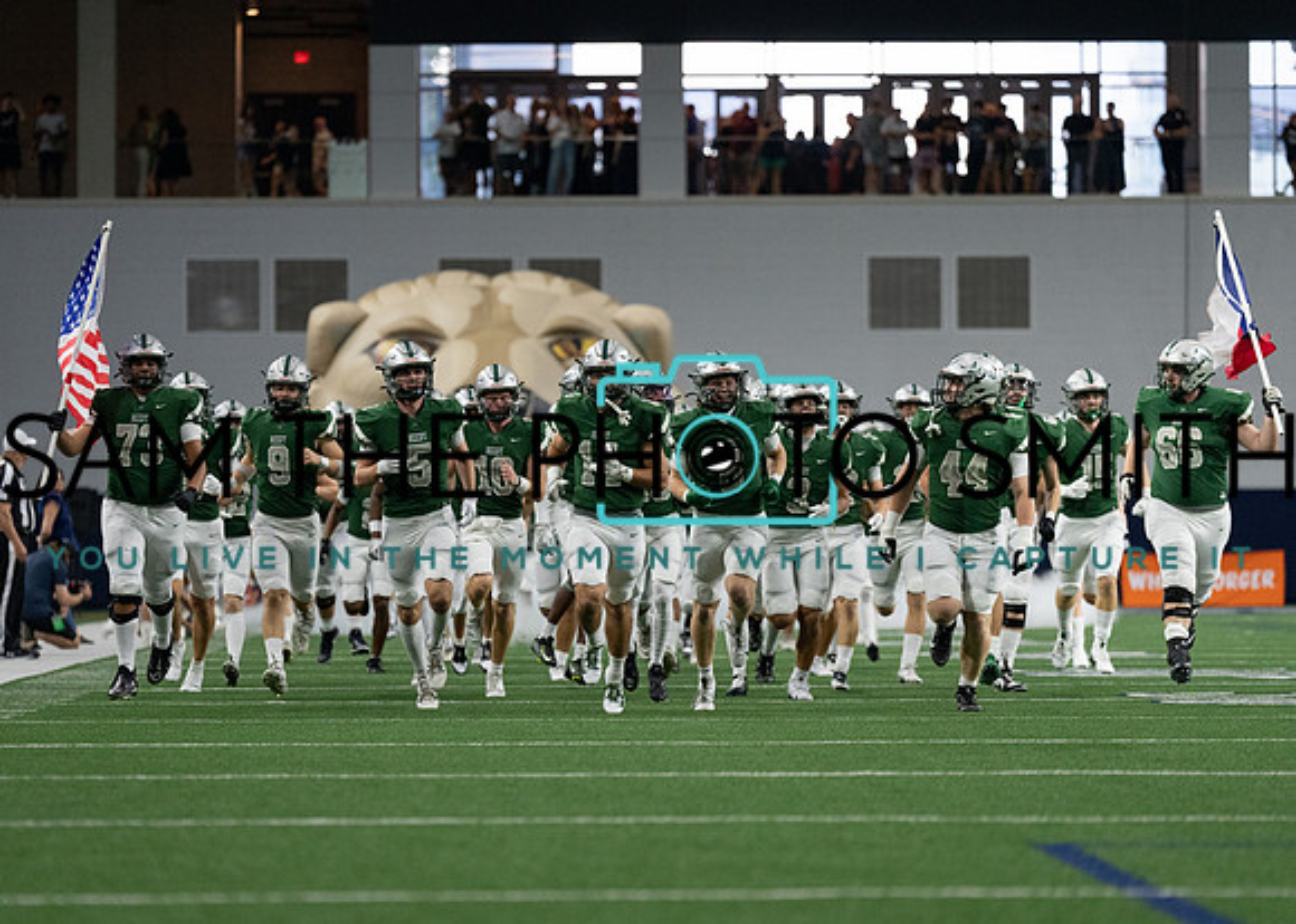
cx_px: 557
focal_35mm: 196
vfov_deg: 7.3
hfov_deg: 10.2
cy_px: 544
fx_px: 7230
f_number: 2.8
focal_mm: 155
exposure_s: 1/1250
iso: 3200
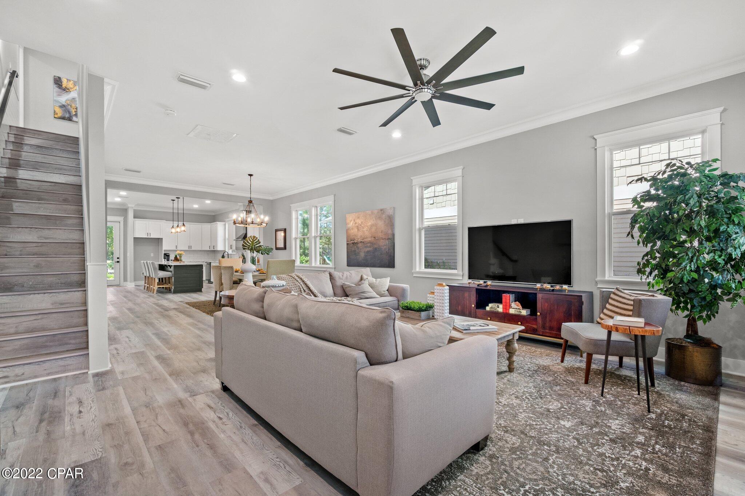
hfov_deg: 100.4
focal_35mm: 15
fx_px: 310
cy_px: 248
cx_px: 372
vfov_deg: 77.3
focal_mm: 10
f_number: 8
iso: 400
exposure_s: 1.3
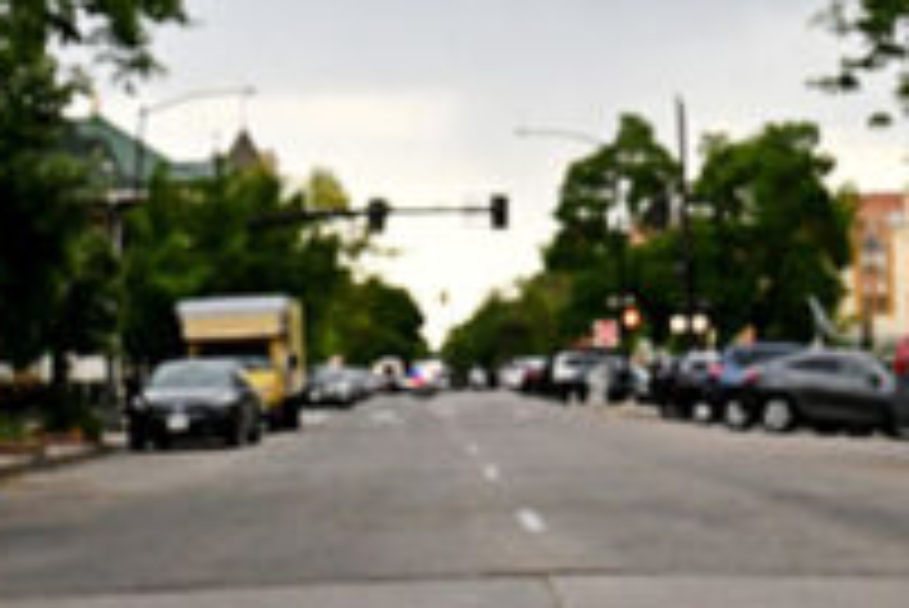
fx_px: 3108
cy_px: -315
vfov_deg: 10.7
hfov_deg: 16.6
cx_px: 621
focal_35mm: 123
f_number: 7.1
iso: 800
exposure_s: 1/250
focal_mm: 31
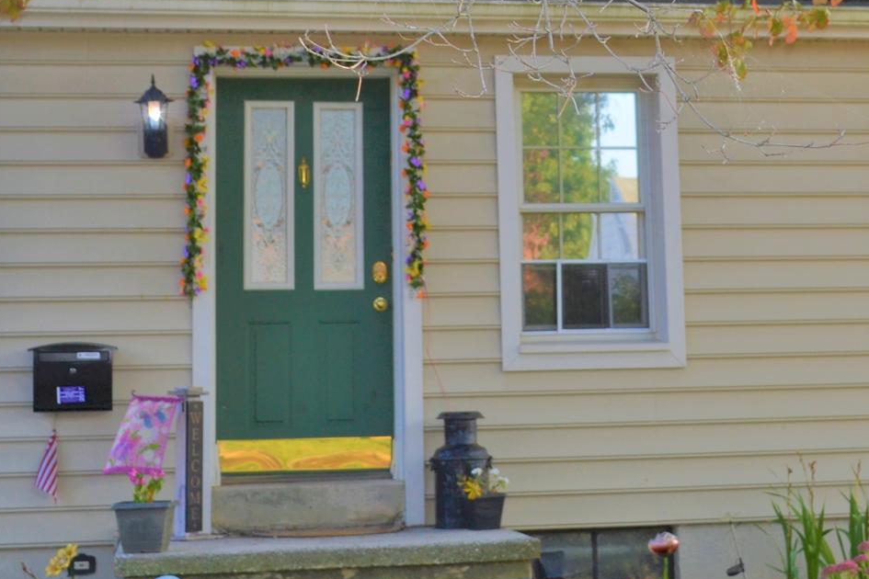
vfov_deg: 17.3
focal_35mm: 78
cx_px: 553
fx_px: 1883
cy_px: 87
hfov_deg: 25.9
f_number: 4.5
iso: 100
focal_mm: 24
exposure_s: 1/200
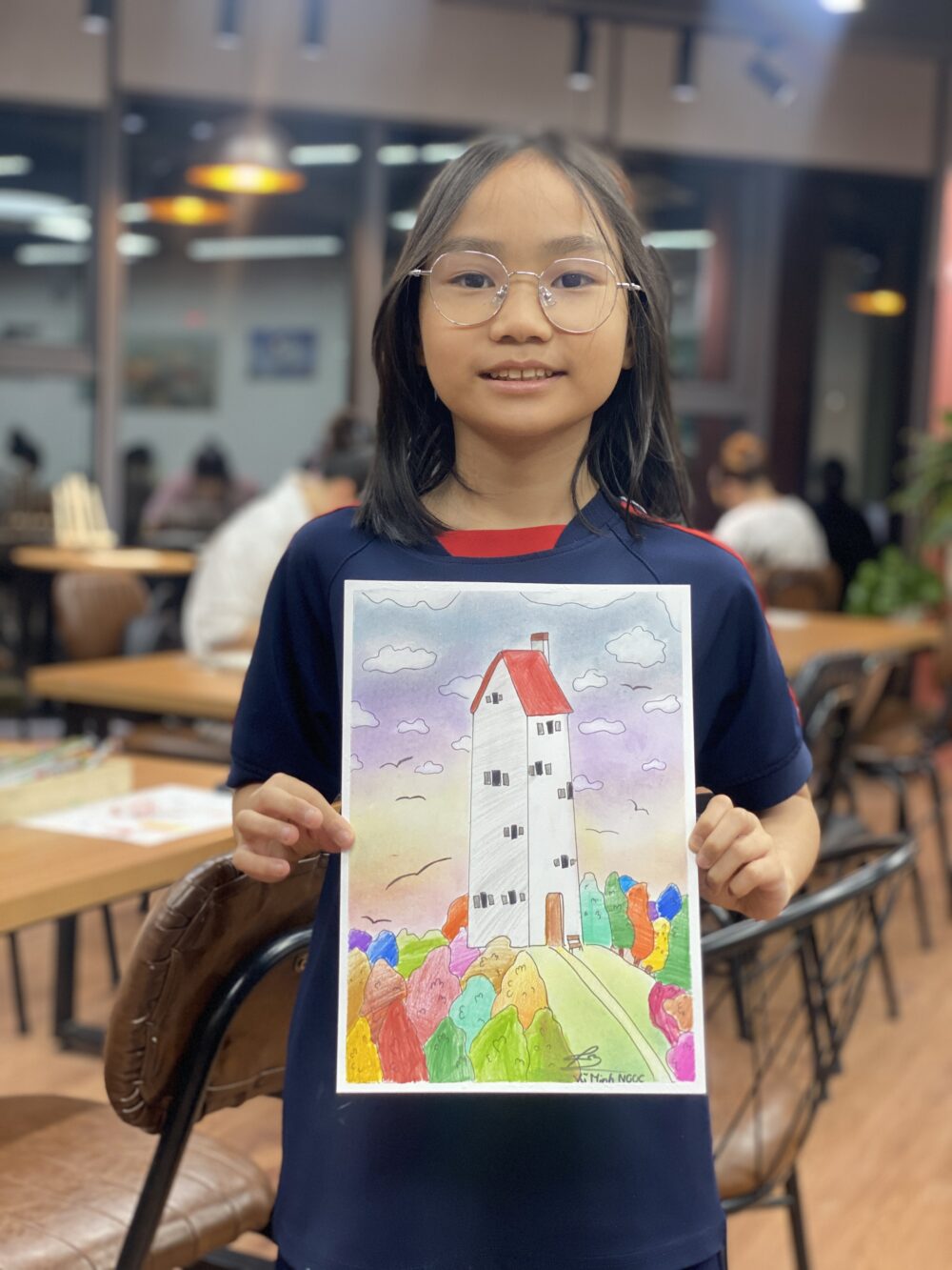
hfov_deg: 28.0
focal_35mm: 52
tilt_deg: -5.1
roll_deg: -3.8
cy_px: 635
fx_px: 1906
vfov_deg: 36.8
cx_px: 476
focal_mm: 6
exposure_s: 1/100
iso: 160
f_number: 2
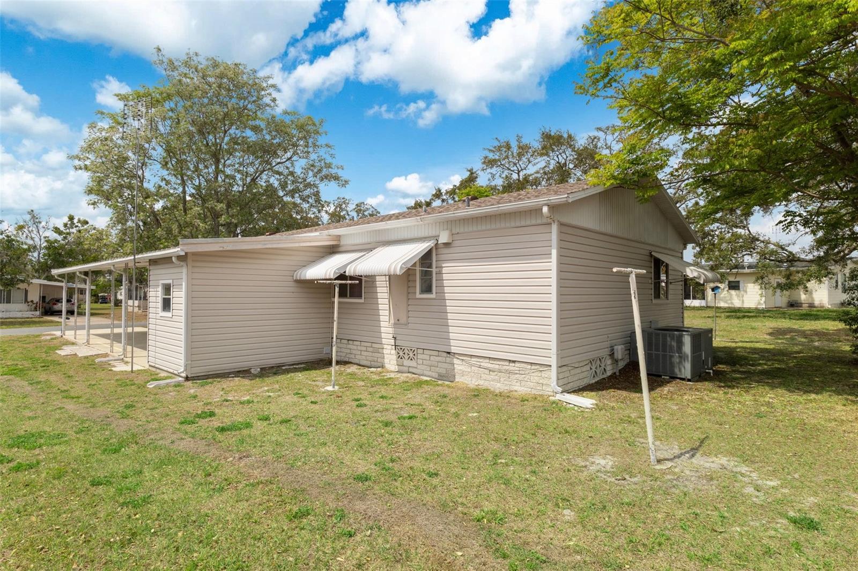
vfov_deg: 67.4
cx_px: 429
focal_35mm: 18
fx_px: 429
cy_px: 286
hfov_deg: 90.0
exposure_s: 1/350
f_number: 8
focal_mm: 12
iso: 320
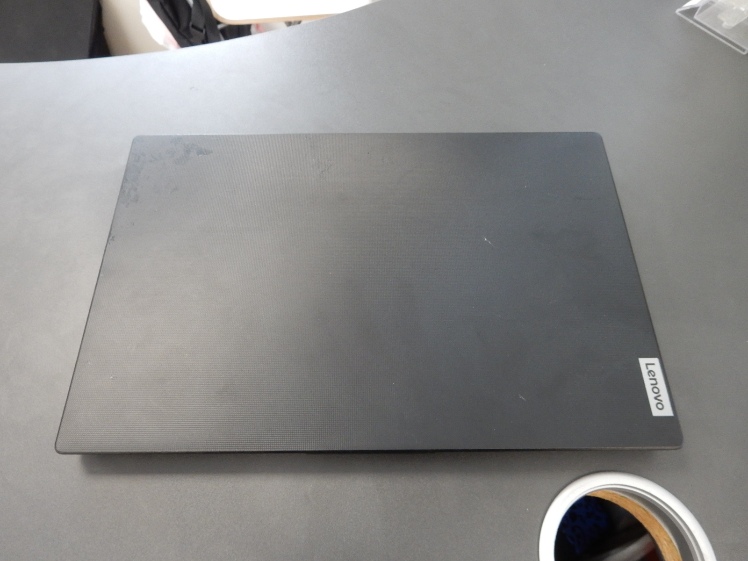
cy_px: 280
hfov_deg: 69.4
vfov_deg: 54.9
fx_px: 540
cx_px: 374
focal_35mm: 25
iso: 400
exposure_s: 1/40
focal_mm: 4.5
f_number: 3.7
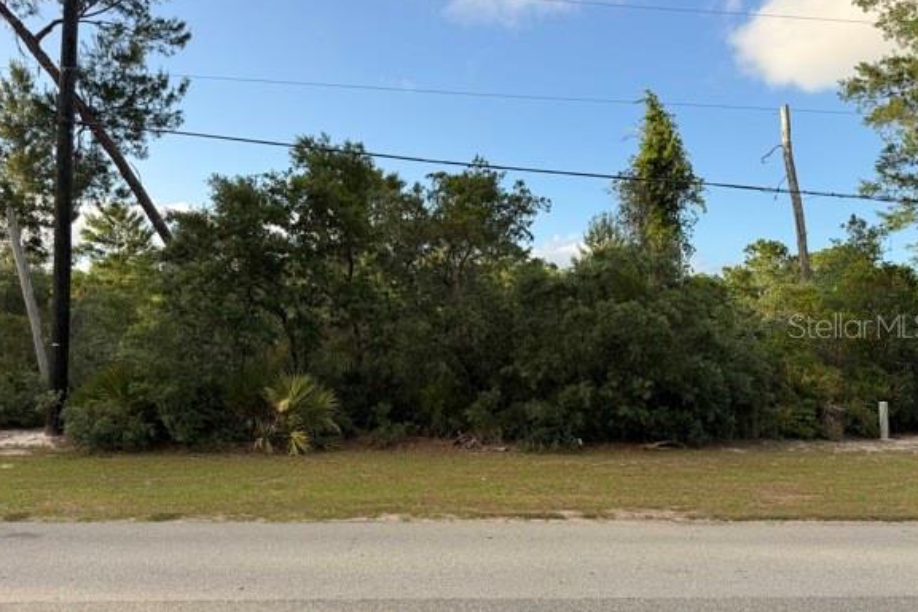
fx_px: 663
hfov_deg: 69.4
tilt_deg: +2.5
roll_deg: -0.4
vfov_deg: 49.5
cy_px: 325
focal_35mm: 26
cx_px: 461
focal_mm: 6.76
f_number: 1.78
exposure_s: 1/1361
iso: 80
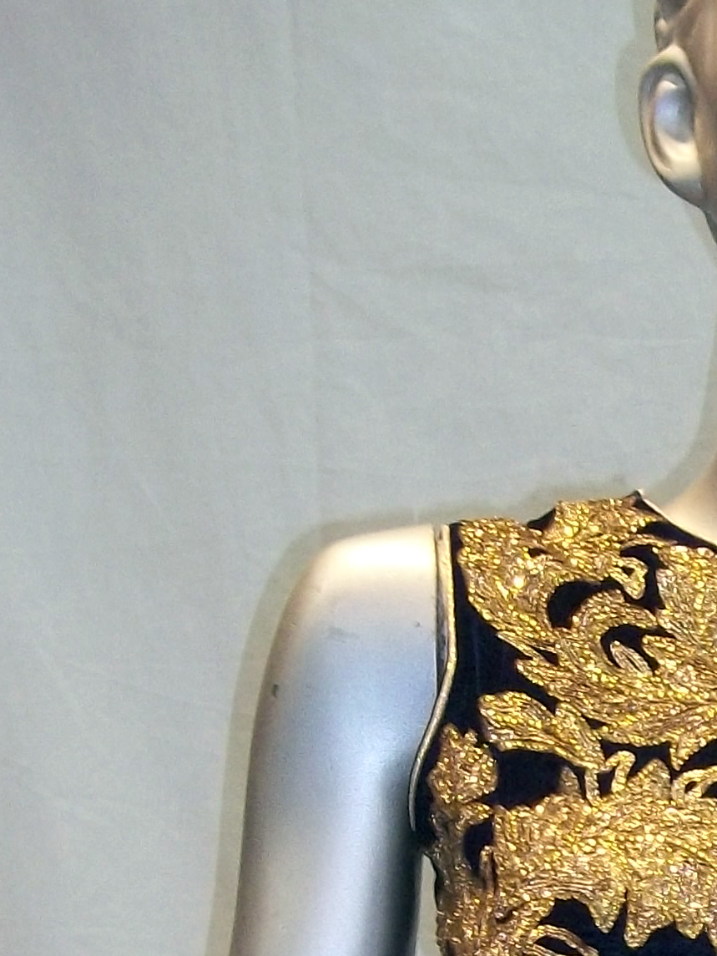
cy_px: 1120
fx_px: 4031
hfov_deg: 10.0
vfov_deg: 13.2
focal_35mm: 146
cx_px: 931
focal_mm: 7.1
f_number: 3.2
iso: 160
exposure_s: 1/40
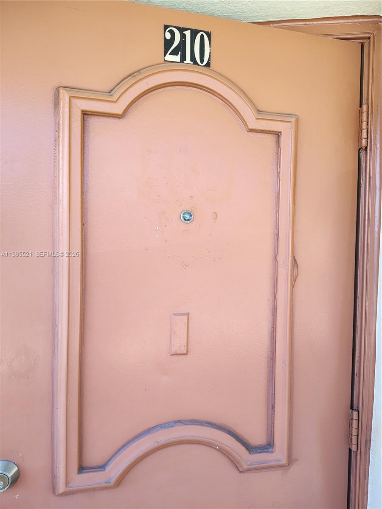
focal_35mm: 24
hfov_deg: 56.8
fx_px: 353
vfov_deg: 71.6
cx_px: 191
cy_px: 254
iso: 100
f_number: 1.8
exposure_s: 1/145
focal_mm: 5.56
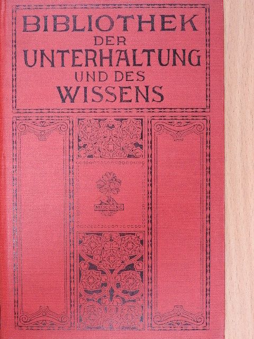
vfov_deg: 23.0
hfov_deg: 17.4
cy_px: 170
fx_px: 832
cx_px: 127
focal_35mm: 85
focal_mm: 15.2
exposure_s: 1/25
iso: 400
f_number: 4.5
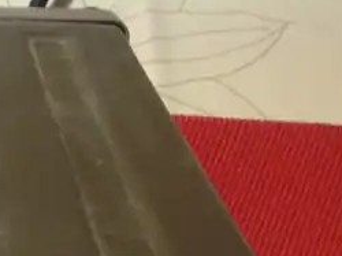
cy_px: 507
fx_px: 1382
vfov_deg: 9.8
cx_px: -274
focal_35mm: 140
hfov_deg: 12.8
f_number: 2.4
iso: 250
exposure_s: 1/15
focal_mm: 4.28
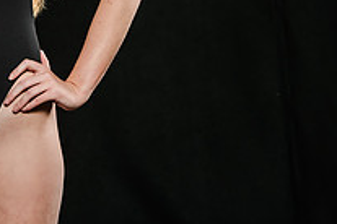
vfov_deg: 4.2
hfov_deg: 6.3
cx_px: 7
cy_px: -56
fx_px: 3042
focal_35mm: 325
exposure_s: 1/250
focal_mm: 116
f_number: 6.3
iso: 400
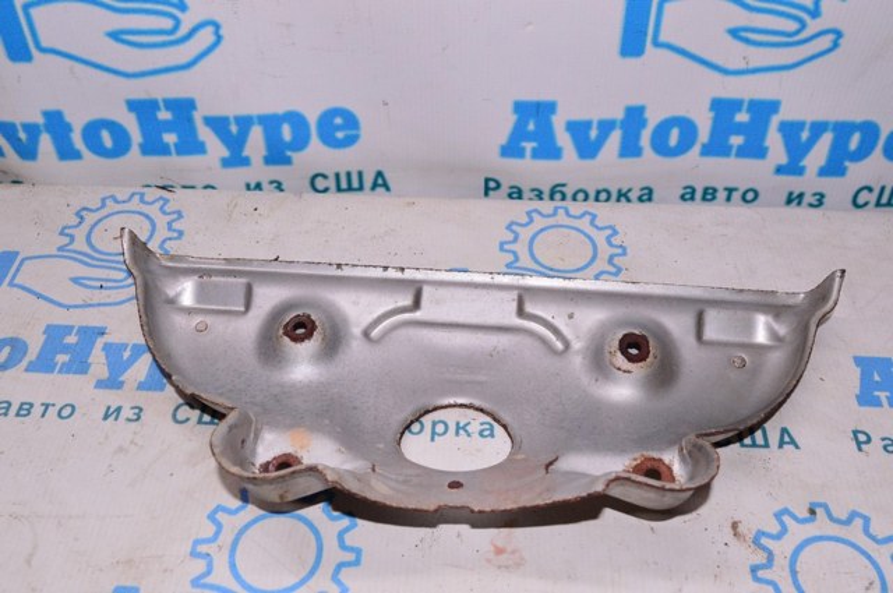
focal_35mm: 38
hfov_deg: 51.3
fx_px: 929
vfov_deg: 35.4
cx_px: 446
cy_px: 296
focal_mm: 25
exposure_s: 1/200
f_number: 8
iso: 1600
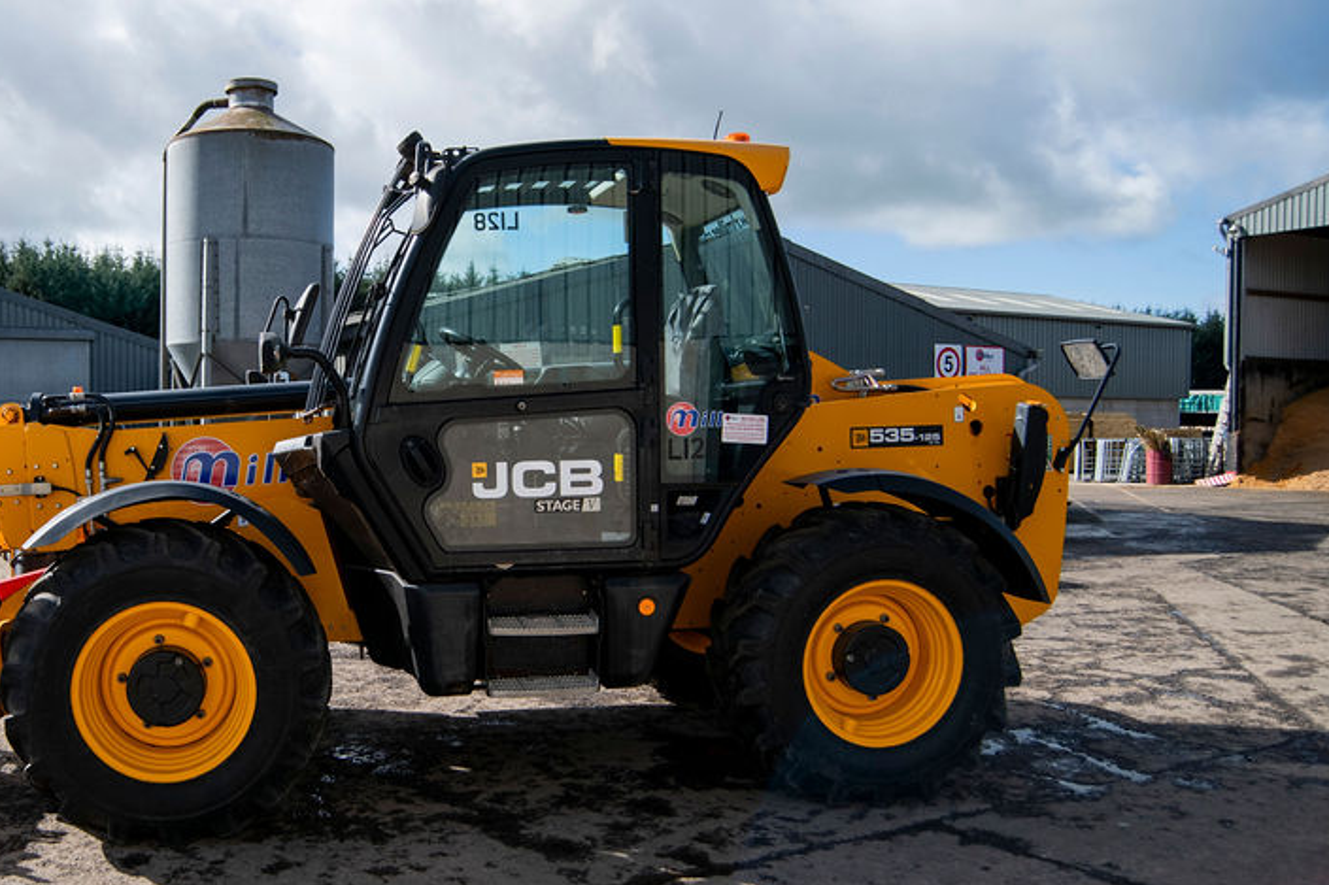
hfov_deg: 57.1
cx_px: 411
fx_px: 1181
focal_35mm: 32
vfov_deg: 41.1
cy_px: 478
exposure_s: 1/2000
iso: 250
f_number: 5
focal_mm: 21
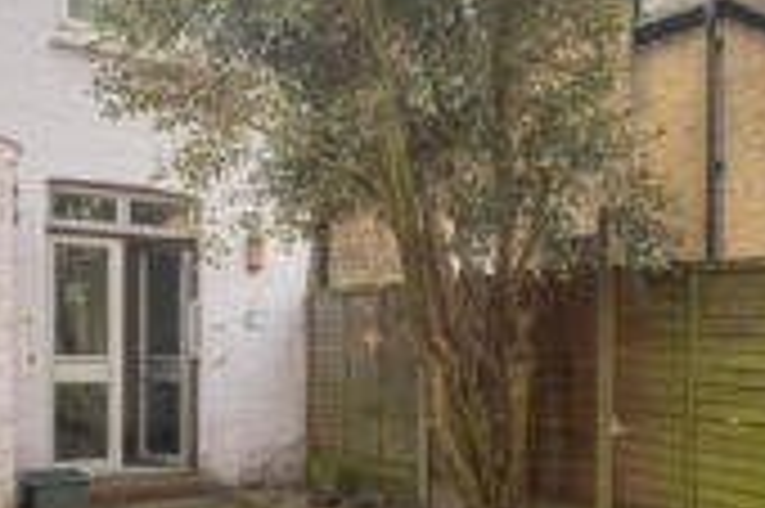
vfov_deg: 31.8
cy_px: 227
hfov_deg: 45.7
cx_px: 513
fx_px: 892
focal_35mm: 42
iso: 400
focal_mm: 10
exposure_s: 1/200
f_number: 6.4
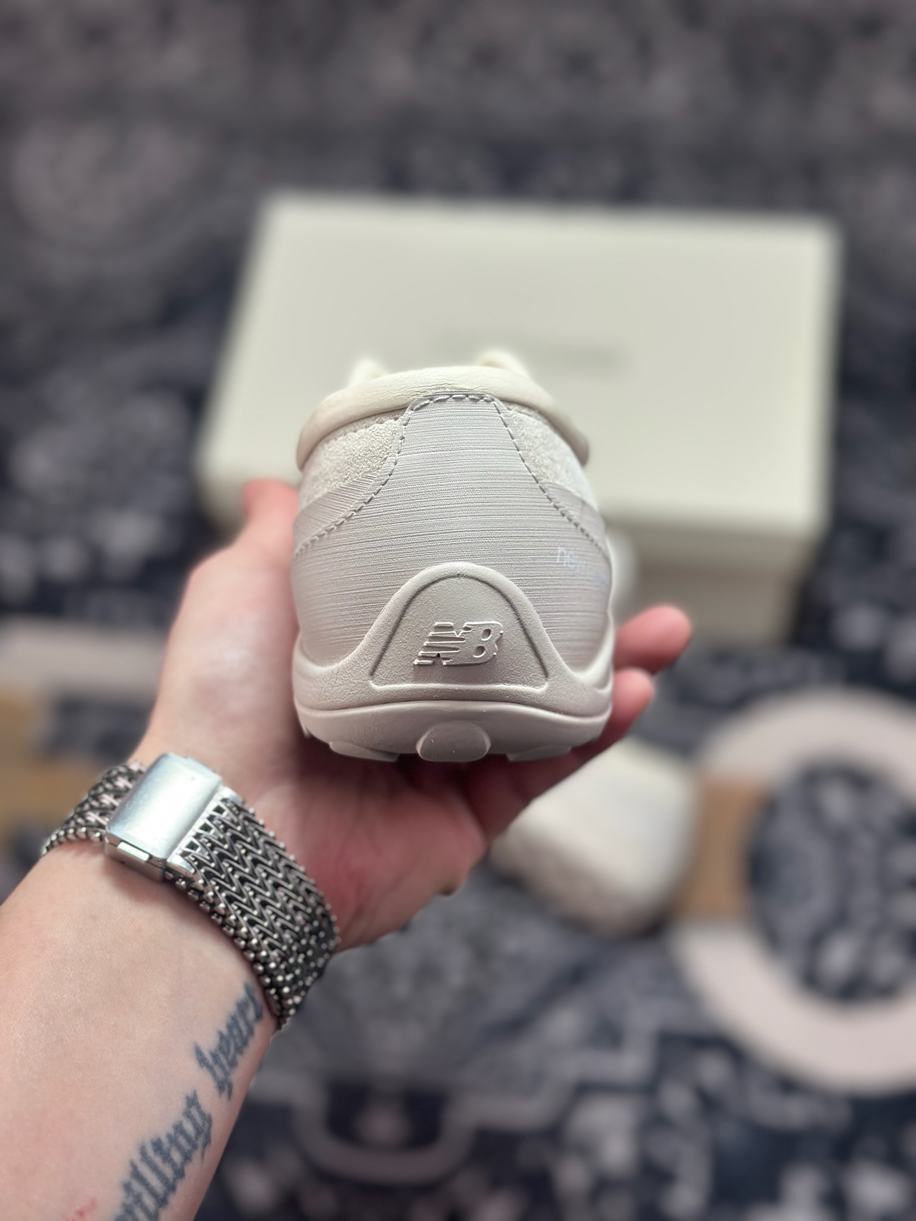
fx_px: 1694
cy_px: 610
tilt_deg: -56.4
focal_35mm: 48
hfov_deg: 30.3
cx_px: 458
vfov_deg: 39.7
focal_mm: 6.86
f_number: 1.78
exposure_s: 1/1171
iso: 80
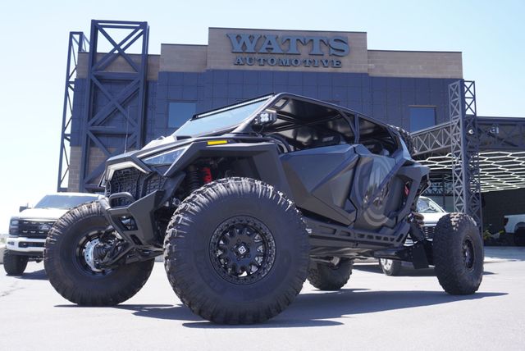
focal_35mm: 36
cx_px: 262
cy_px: 176
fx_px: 525
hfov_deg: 53.1
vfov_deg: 36.9
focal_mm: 24
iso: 100
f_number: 5.6
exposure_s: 1/125
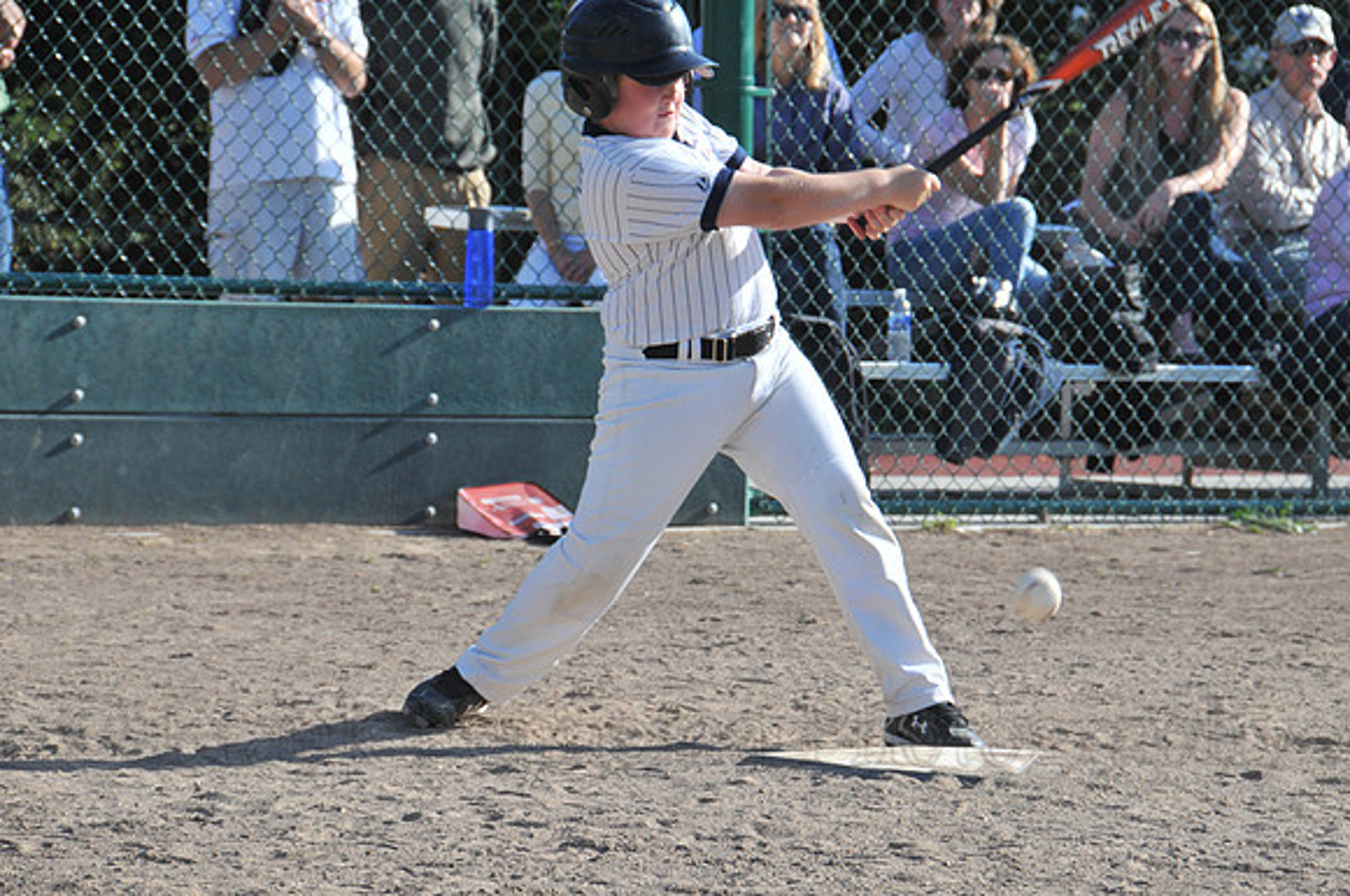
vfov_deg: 7.0
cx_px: 675
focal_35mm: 195
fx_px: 7302
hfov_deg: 10.6
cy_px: 448
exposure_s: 1/500
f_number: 8
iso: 400
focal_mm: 130
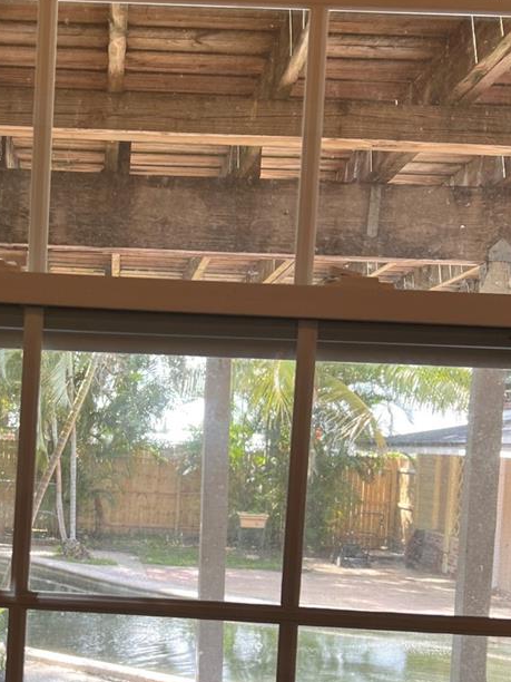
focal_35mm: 51
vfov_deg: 36.9
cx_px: 96
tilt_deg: -2.0
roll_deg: -4.2
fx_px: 1004
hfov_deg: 27.9
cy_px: 484
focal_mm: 5.7
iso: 50
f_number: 1.5
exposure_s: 1/120
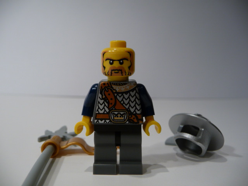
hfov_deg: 63.4
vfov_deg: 49.7
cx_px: 124
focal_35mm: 28
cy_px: 93
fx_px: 201
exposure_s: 1/30
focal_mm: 4.7
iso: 100
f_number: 3.3
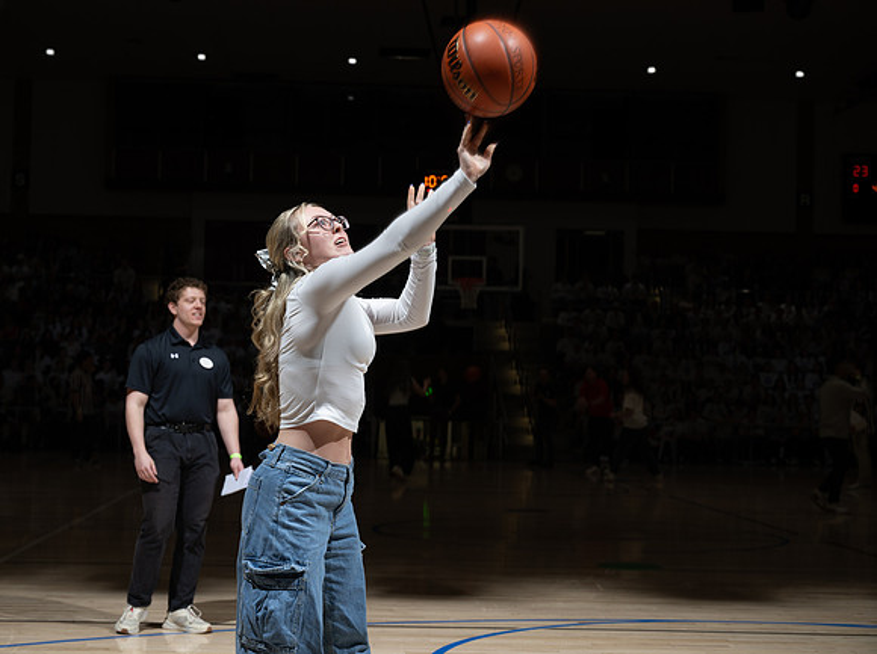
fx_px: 1636
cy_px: 327
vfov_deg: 22.6
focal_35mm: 65
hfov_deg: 30.0
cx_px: 386
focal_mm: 60
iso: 100
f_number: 6.3
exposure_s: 1/60
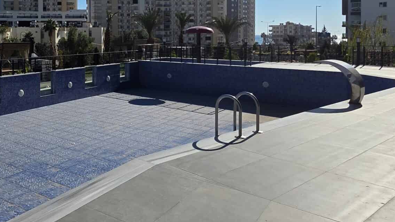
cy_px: 43
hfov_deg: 55.4
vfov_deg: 35.4
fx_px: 335
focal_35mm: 32
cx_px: 64
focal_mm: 2.2
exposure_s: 1/4744
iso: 40
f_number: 1.9
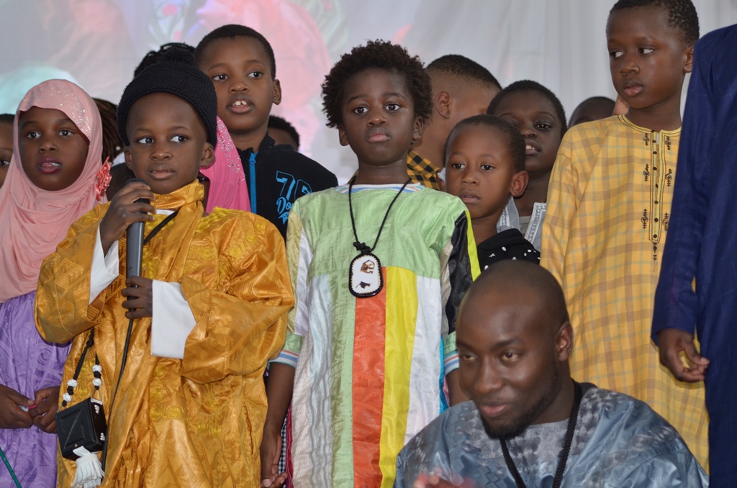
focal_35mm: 105
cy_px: 244
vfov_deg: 13.0
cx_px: 368
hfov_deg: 19.5
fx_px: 2145
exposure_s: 1/50
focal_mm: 70
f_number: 4
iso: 640
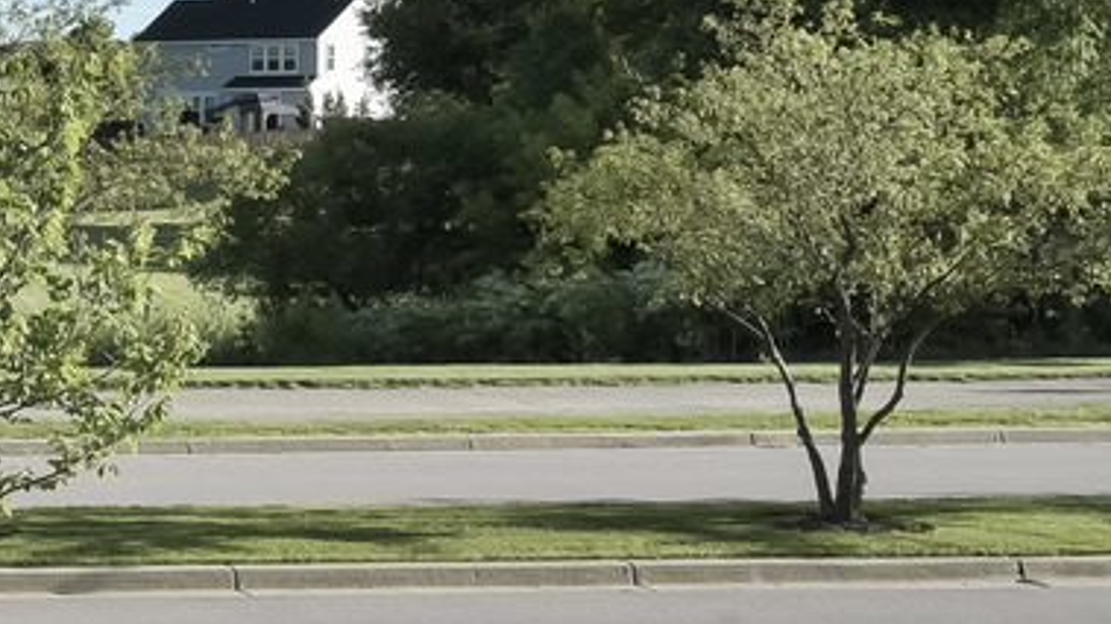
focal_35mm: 94
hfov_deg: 17.4
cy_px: 249
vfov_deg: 12.9
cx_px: -1005
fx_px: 2769
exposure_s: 1/320
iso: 200
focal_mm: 21
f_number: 11
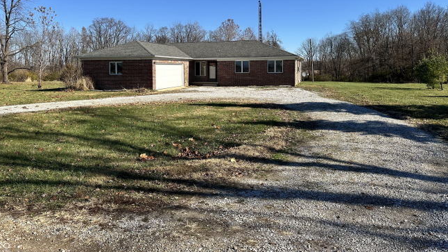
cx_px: 221
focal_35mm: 27
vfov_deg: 42.3
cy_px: 83
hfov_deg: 69.9
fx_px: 321
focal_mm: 6.86
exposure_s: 1/4184
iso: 80
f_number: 1.78
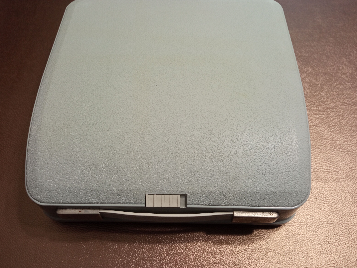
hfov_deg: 65.3
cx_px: 178
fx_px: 278
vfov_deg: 51.4
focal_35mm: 27
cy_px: 134
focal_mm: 3.79
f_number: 2.2
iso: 237
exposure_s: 1/33.3
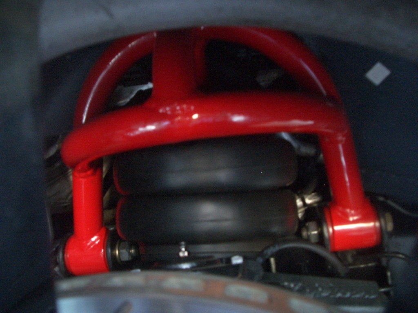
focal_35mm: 35
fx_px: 423
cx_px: 209
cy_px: 156
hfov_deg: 52.6
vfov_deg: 40.7
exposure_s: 1/8
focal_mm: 5.8
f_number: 2.6
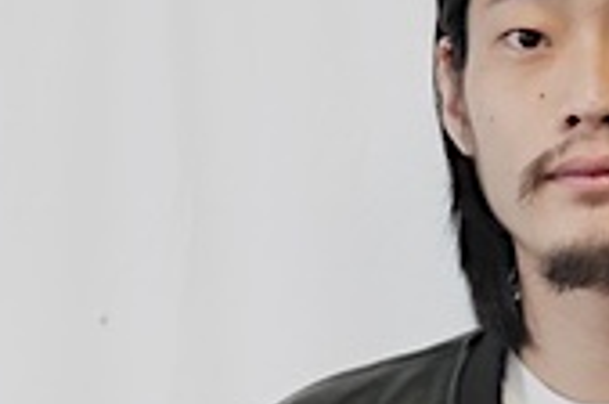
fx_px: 2820
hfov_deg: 12.2
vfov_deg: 8.1
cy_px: 442
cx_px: 580
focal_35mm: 167
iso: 12800
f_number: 22
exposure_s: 1/20
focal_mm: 44
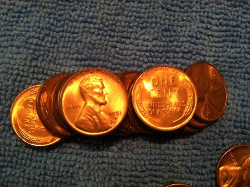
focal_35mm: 35
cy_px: 94
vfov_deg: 40.6
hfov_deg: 52.7
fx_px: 252
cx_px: 125
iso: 640
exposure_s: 1/15
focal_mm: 3.85
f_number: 2.8
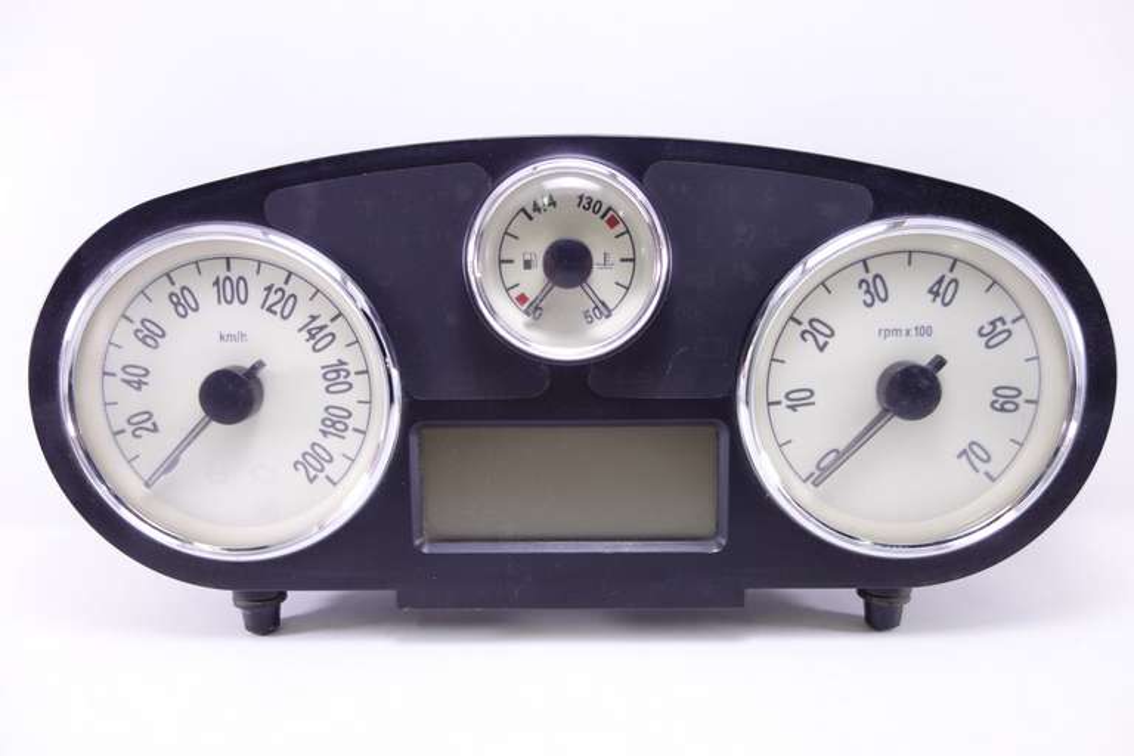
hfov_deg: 65.5
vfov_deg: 46.4
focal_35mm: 28
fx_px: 882
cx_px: 567
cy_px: 378
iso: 125
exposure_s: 1/80
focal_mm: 10.4
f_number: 1.8
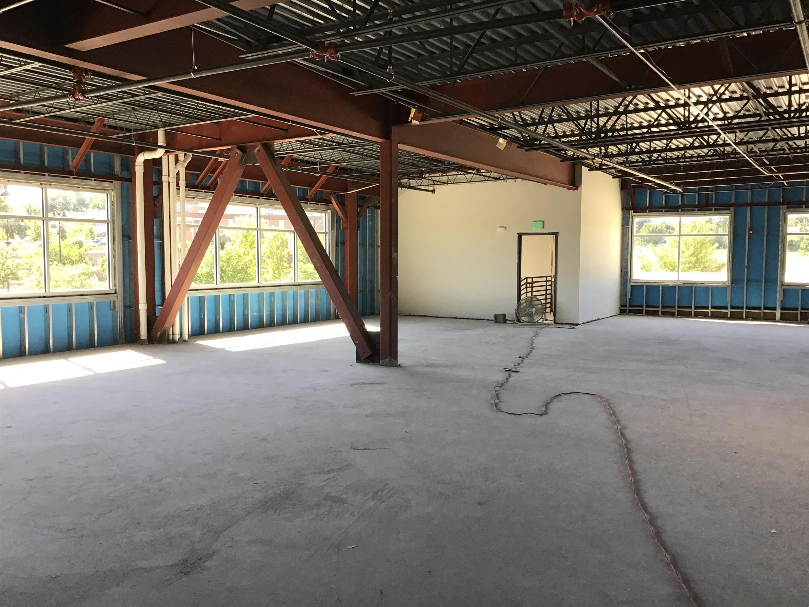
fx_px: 724
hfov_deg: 58.4
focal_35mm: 31
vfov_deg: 45.4
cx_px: 404
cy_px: 304
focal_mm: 3.3
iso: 25
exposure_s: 1/30
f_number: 2.4
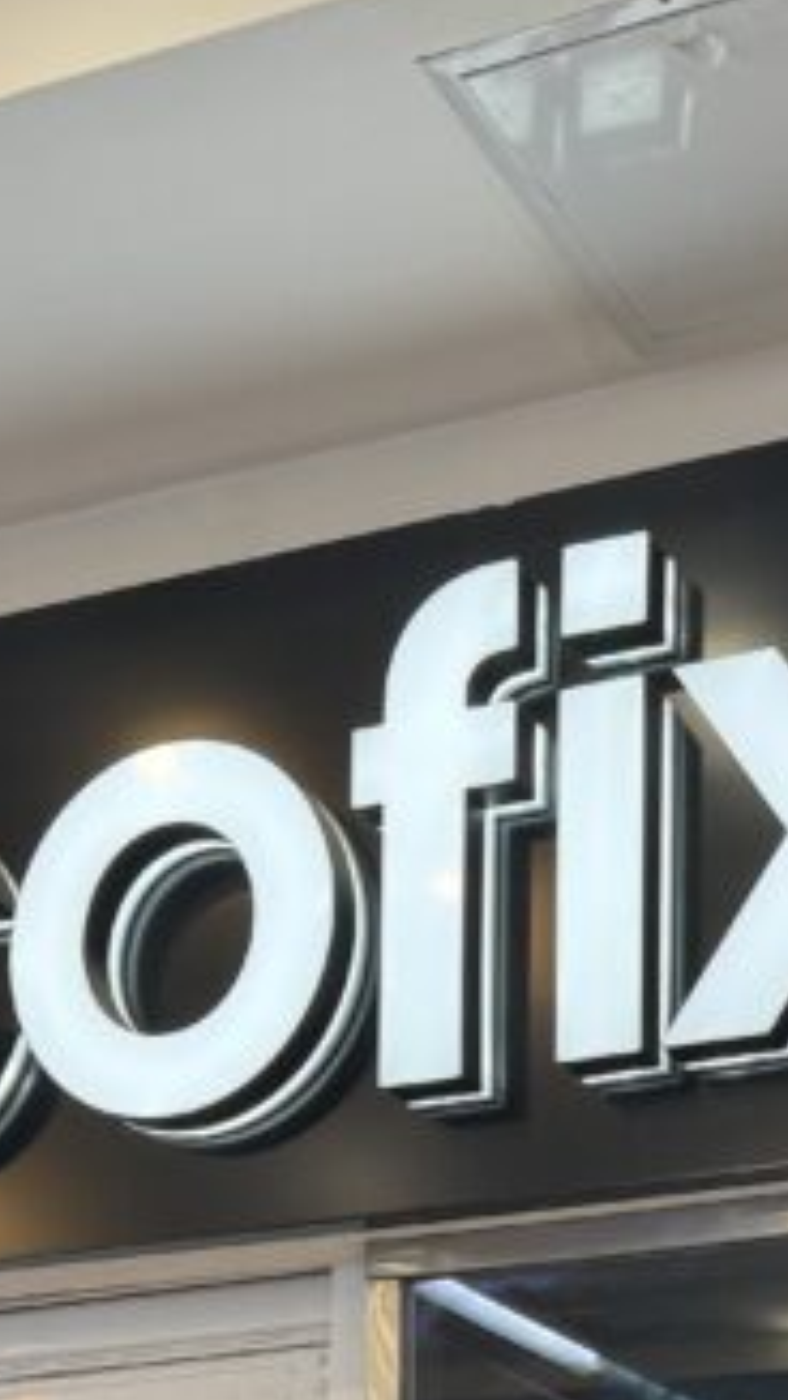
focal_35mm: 82
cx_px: 685
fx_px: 3045
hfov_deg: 14.6
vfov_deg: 23.0
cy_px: 1828
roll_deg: -1.9
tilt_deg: +4.8
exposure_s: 1/100
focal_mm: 6.76
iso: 125
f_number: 1.78
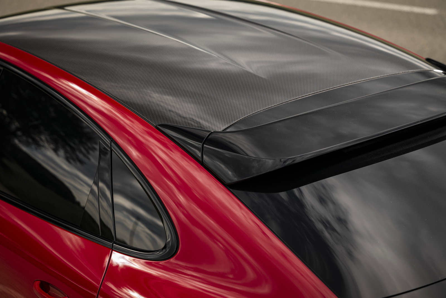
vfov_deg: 18.2
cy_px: 149
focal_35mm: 75
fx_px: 929
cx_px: 223
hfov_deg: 27.0
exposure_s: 1/250
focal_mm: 75
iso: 50
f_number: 3.2
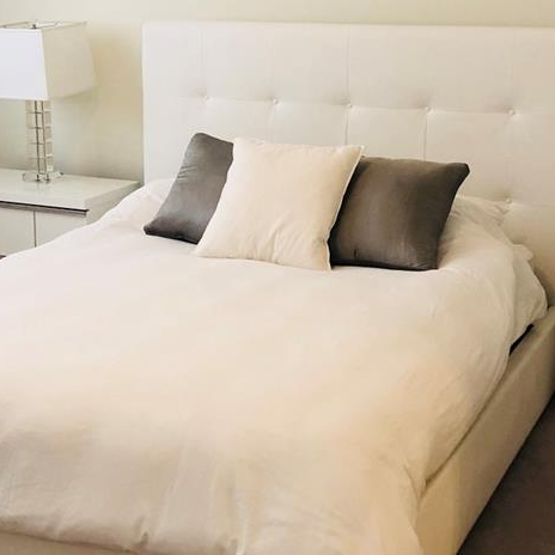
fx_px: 1161
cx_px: 238
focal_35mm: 64
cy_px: 172
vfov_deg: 26.7
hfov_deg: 26.9
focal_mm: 3.99
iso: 40
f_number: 1.8
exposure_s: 1/15
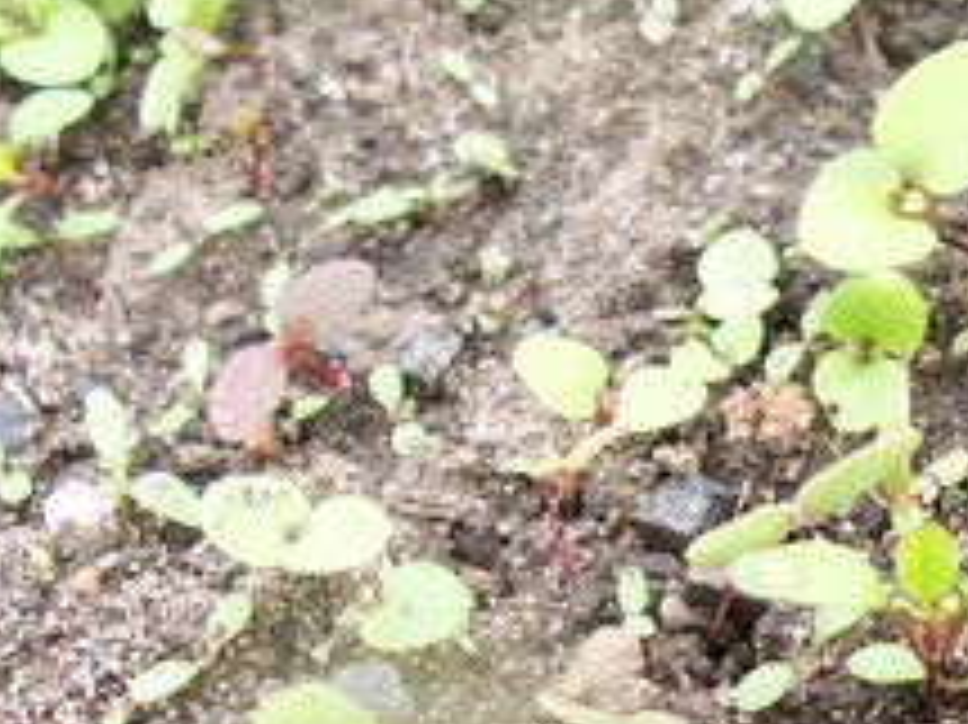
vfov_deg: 16.6
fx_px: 2459
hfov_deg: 21.6
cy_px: 614
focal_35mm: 88
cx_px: 914
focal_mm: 6
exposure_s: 1/90
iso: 80
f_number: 2.8
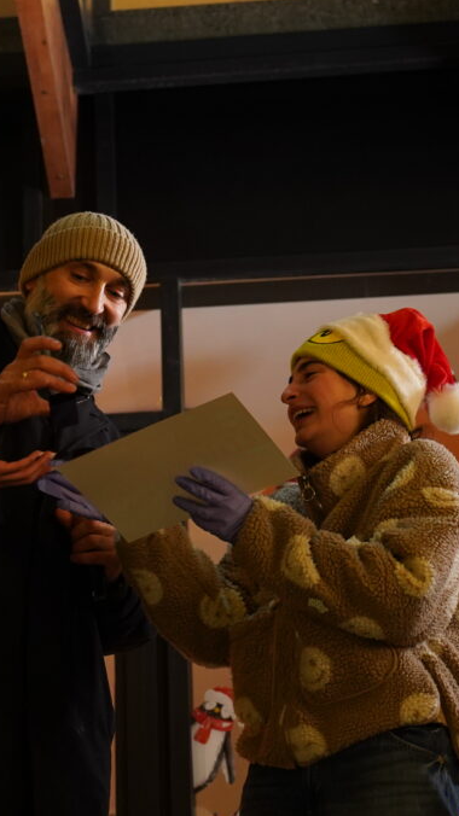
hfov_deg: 13.1
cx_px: 99
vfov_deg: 23.2
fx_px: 1992
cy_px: 410
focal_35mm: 92
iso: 2000
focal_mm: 39
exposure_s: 1/100
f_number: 2.8
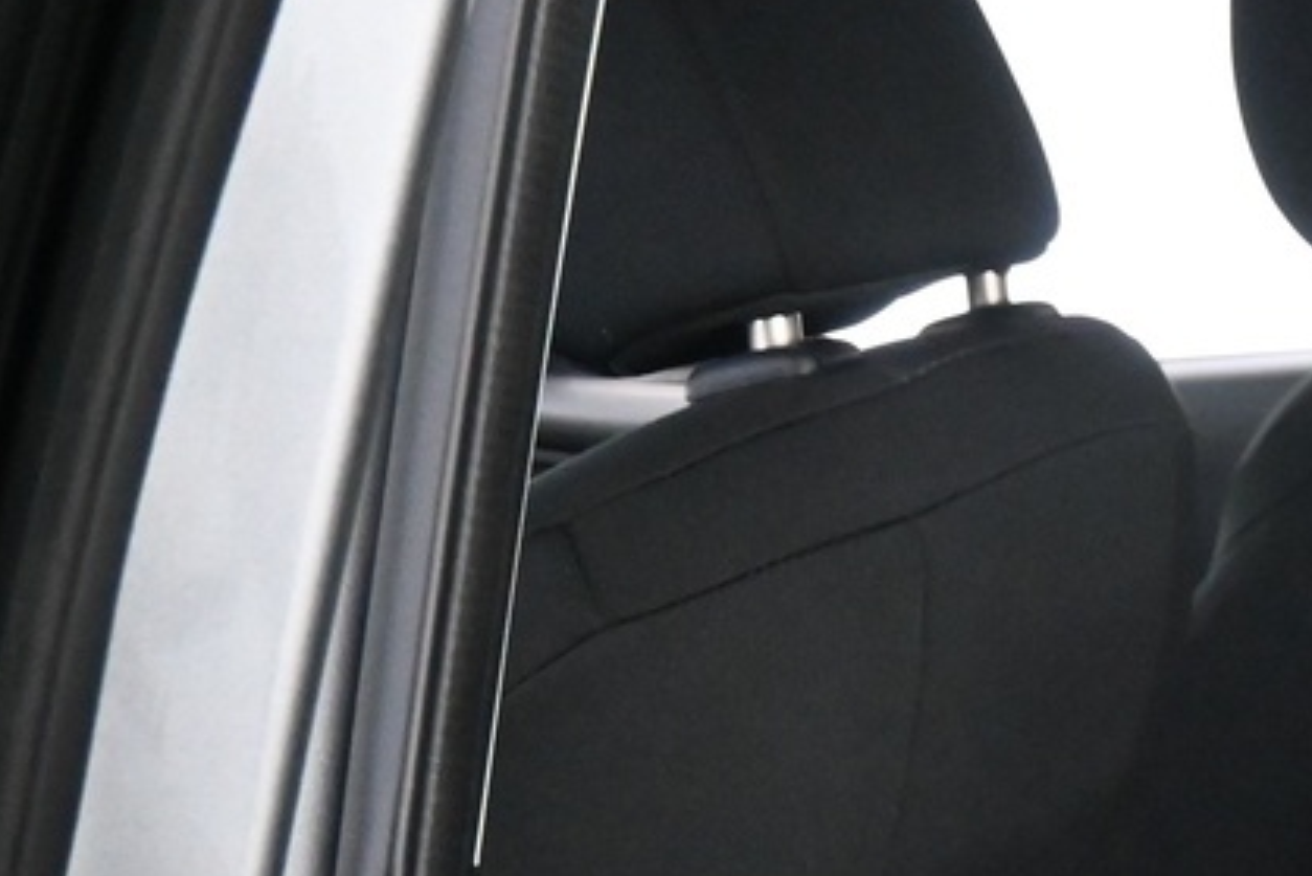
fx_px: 3390
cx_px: 2219
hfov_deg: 18.2
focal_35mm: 93
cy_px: 1199
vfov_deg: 14.0
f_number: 3.5
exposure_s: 1/50
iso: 4000
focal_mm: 16
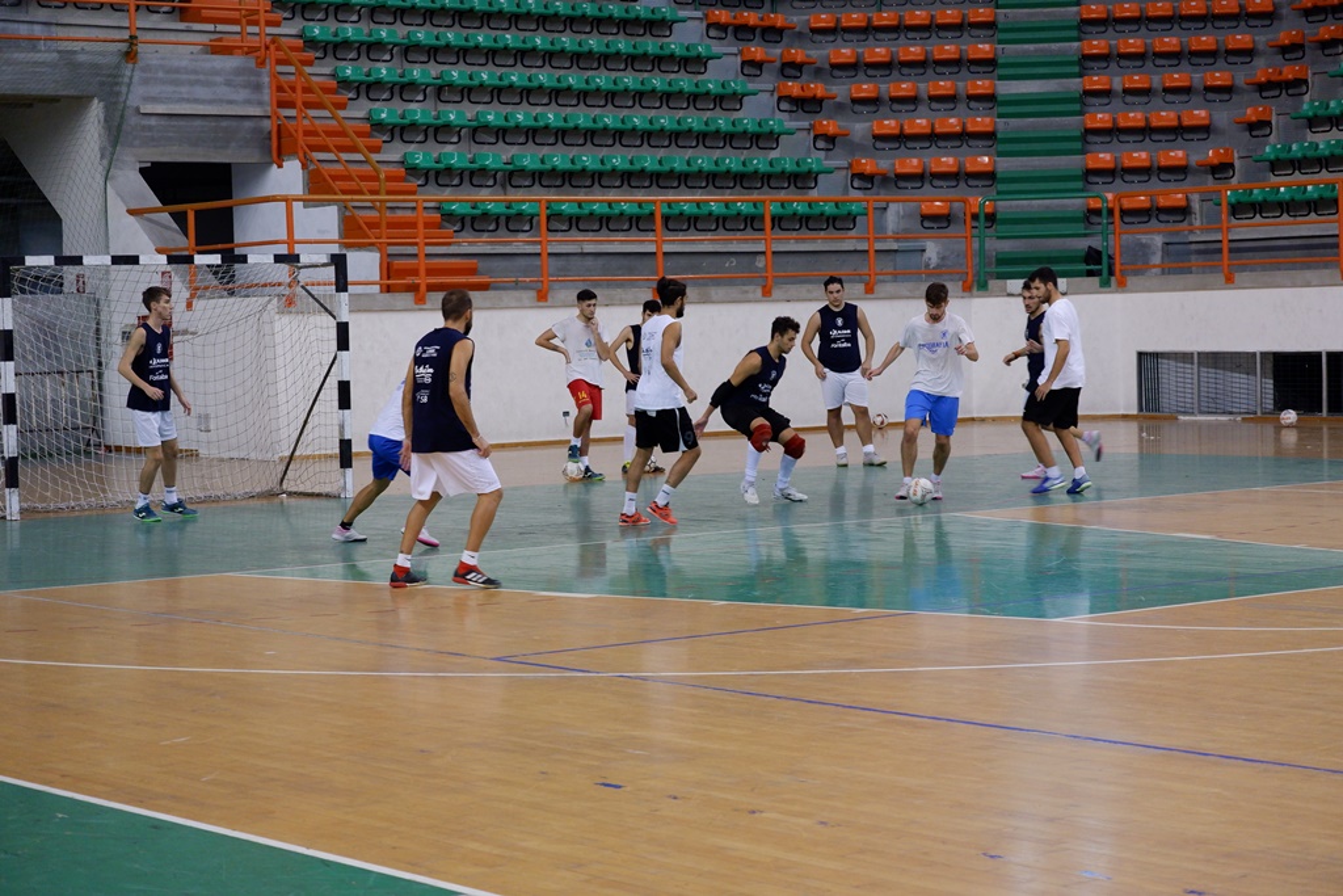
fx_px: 2798
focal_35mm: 75
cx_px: 672
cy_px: 448
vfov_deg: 18.2
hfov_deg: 27.0
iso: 2000
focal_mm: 50
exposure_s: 1/140
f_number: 4.5
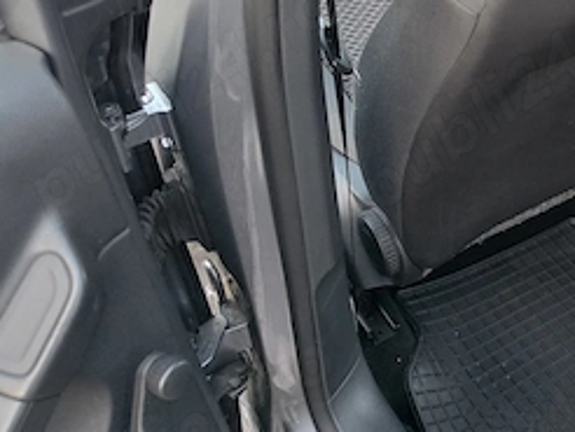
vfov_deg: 25.9
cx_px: 673
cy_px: 124
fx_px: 931
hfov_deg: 29.8
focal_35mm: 56
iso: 1000
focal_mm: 6.5
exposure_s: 1/100
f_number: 1.4
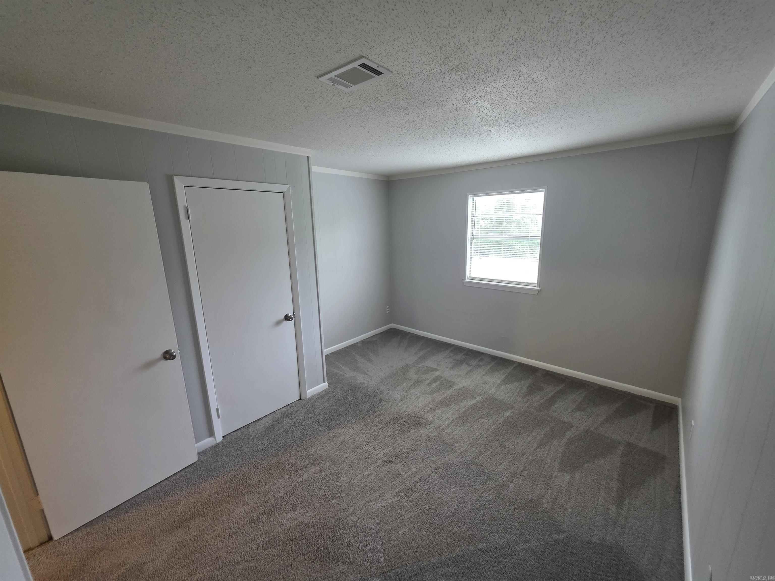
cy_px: 290
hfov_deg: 106.2
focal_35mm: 13
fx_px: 291
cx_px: 388
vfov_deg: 89.9
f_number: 1.9
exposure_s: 1/60
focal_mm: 2.2
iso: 400
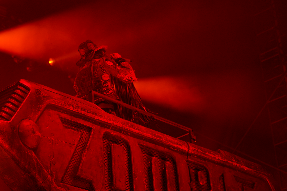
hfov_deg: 16.9
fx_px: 965
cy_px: 82
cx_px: 137
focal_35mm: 121
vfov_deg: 11.3
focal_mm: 105
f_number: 4
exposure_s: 1/125
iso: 800
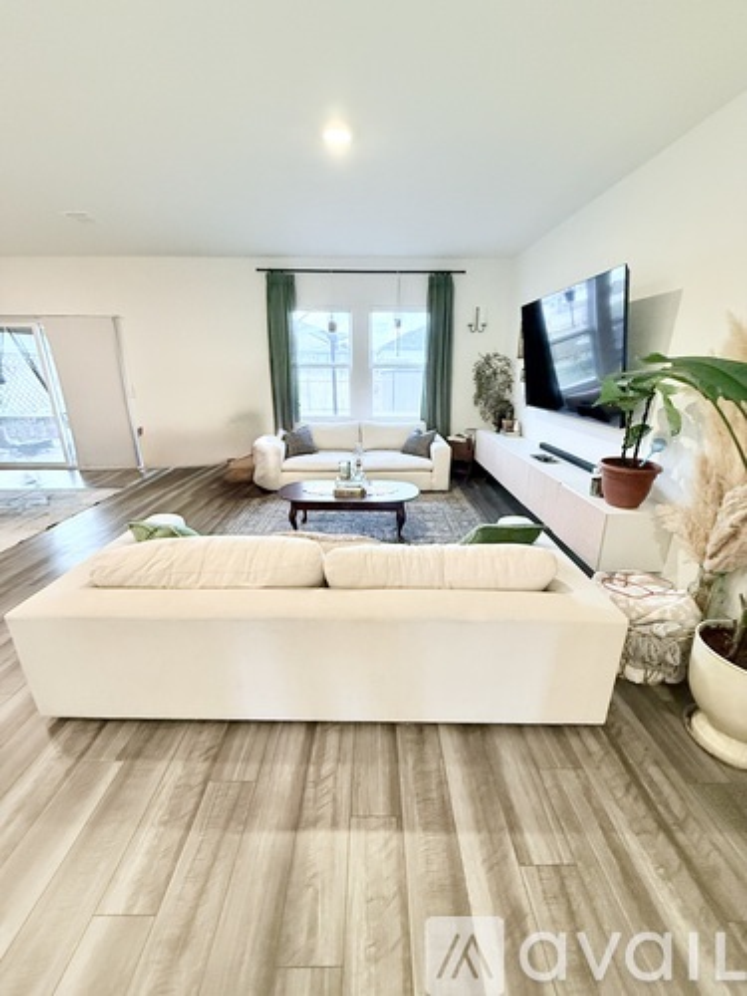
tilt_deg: -17.9
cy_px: 498
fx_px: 403
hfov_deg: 85.7
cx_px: 374
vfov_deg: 102.1
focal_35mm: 14
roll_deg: -0.8
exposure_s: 1/120
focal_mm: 2.22
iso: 640
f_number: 2.2
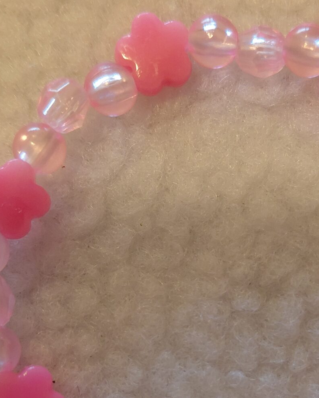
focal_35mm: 63
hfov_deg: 23.7
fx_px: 744
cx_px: 274
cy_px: 326
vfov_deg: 29.3
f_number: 1.8
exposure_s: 1/60
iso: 320
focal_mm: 4.69
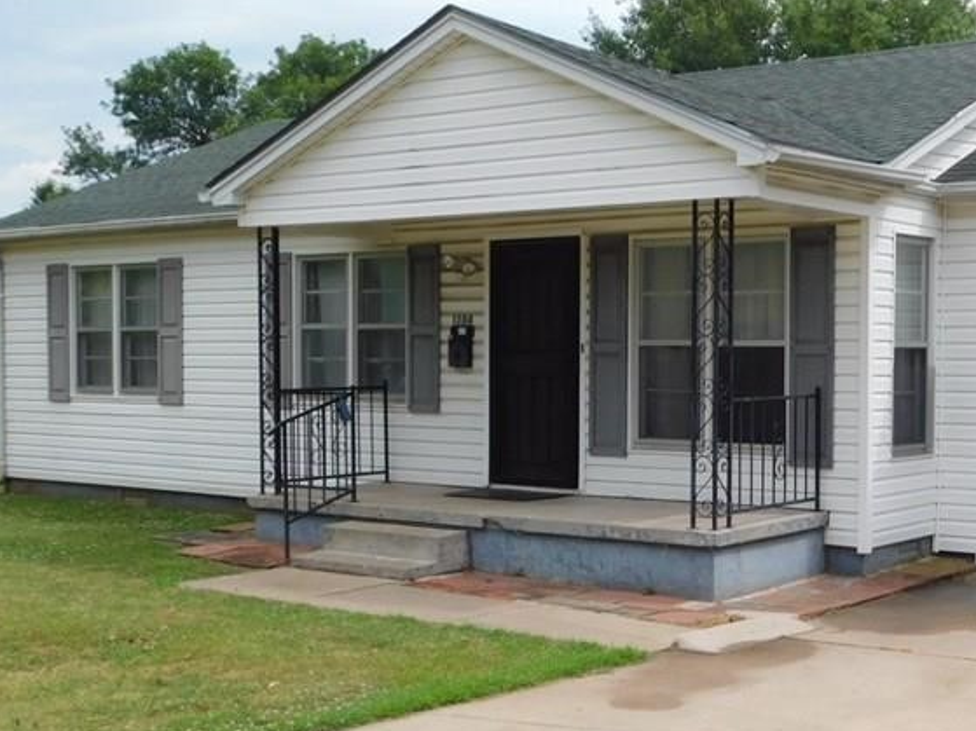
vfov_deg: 26.5
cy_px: 405
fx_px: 1550
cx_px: 712
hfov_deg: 34.3
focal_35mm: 55
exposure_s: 1/1000
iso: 125
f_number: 3.2
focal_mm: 5.3
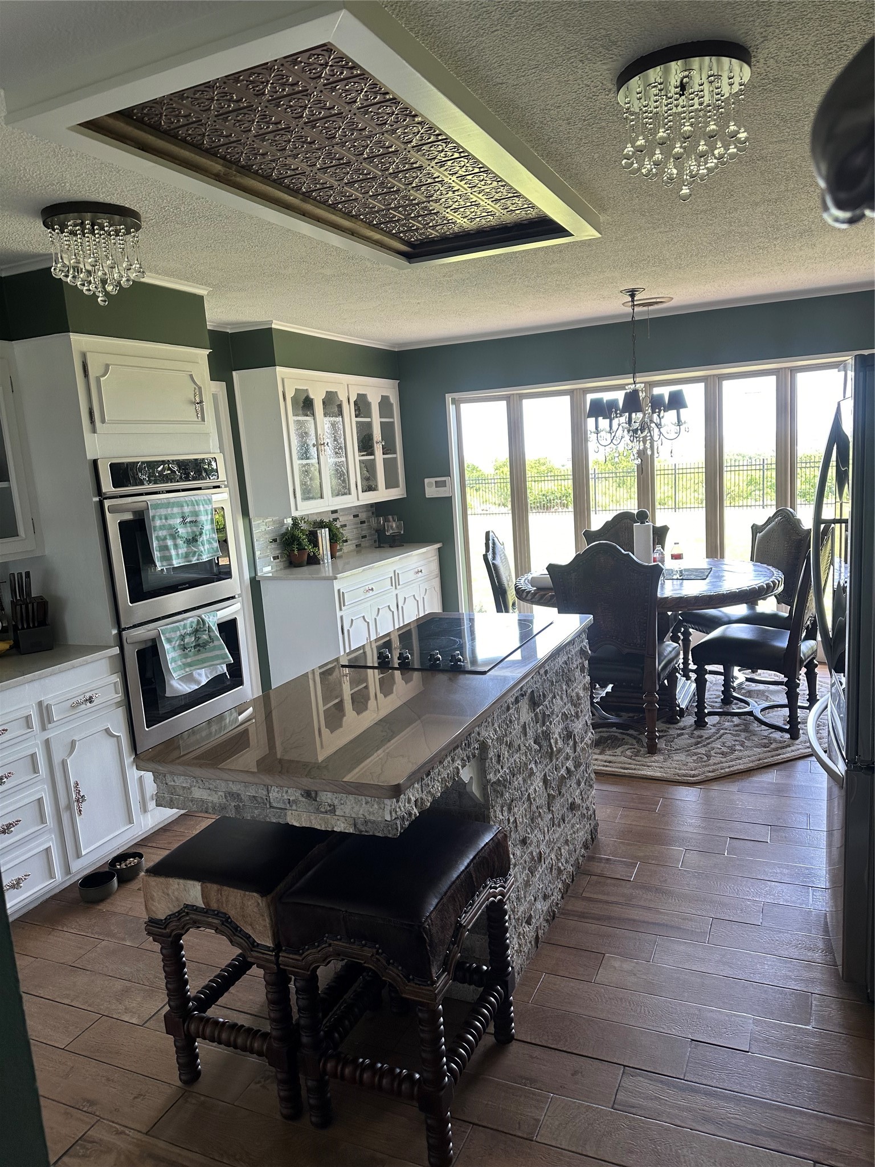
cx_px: 438
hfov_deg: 56.8
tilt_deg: -7.8
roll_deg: +3.4
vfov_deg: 71.6
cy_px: 584
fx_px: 809
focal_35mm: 24
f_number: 1.78
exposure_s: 1/121
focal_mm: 6.86
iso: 125
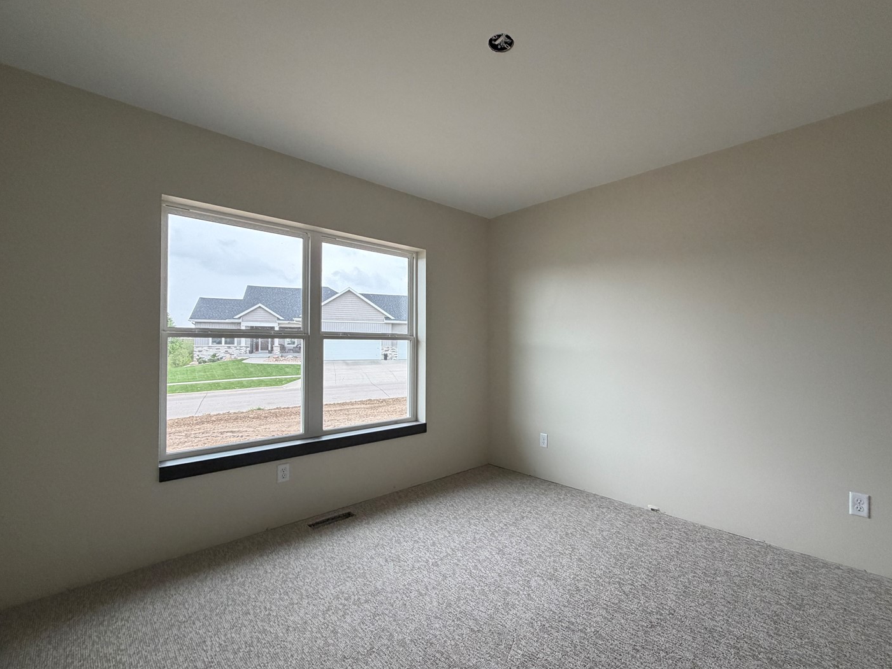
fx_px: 412
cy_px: 339
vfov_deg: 78.1
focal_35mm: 16
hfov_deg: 94.2
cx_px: 488
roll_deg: +0.1
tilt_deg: +0.7
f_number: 2.2
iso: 200
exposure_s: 1/120
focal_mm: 2.22
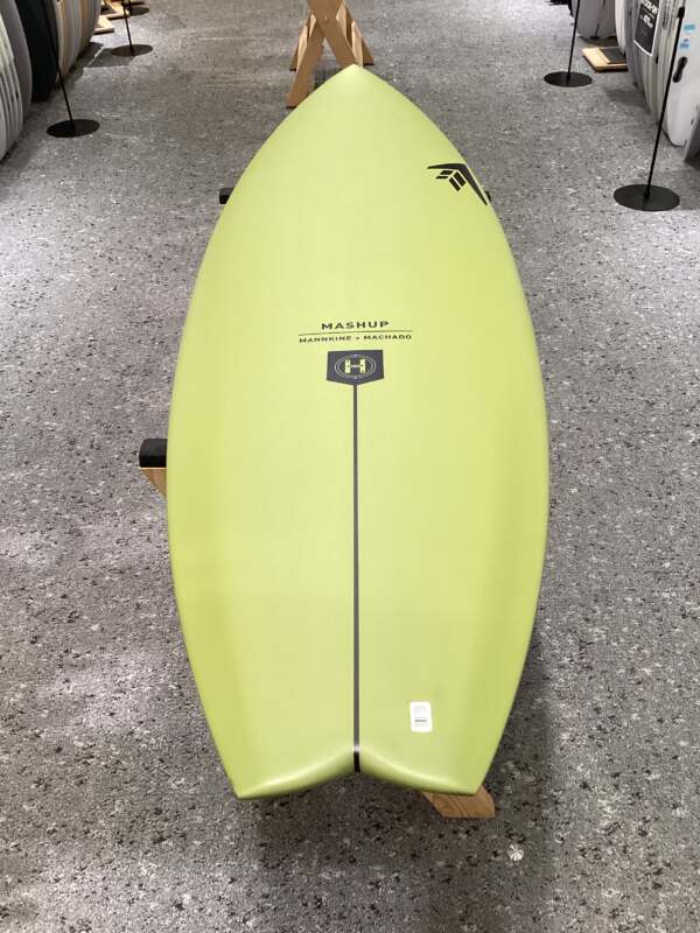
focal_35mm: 31
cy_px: 466
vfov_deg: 58.4
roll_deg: +0.9
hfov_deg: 45.4
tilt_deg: -40.9
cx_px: 350
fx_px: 836
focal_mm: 3.3
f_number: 2.4
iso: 125
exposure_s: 1/60
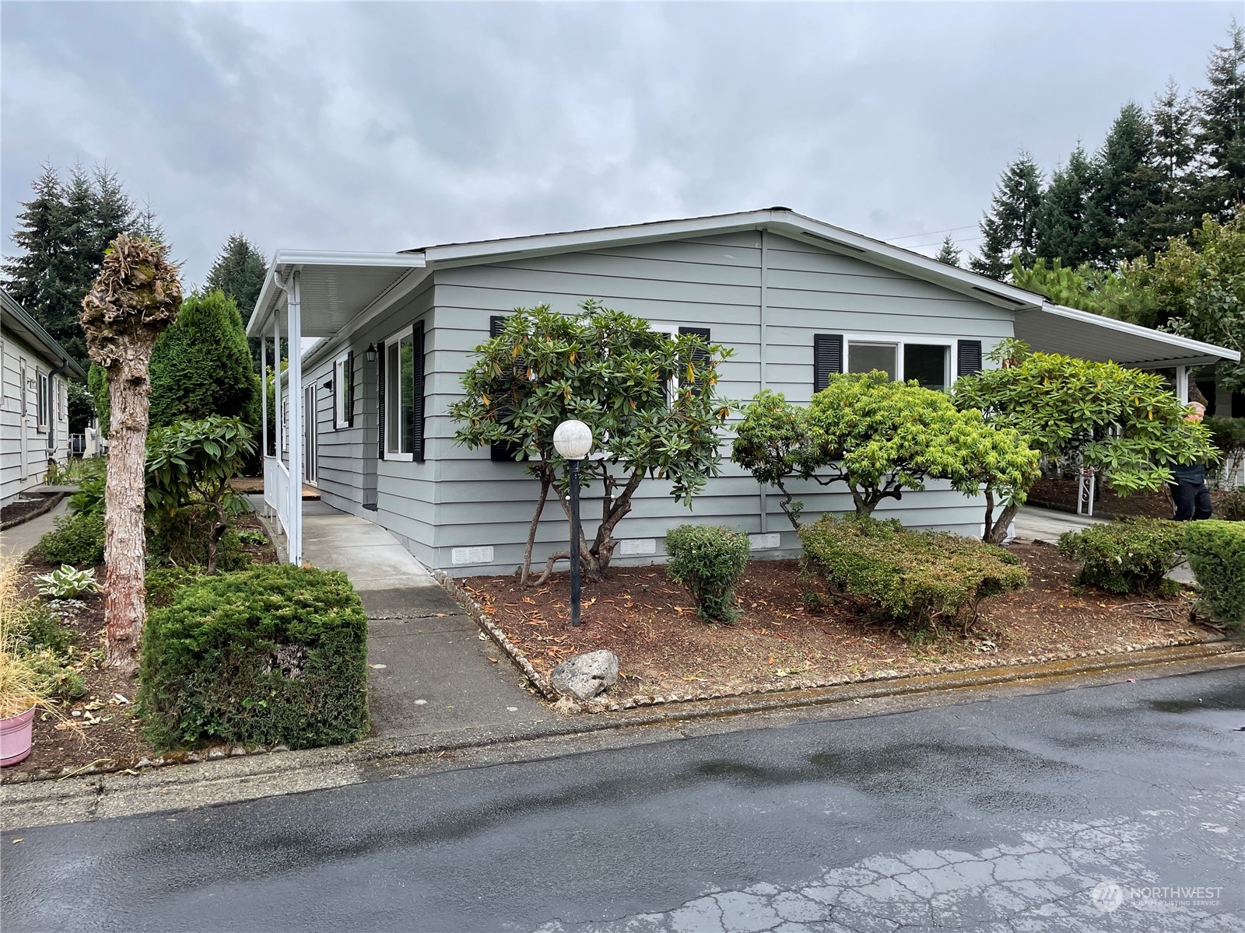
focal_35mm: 26
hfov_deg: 67.3
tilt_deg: -1.3
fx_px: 935
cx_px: 622
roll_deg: +0.2
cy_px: 466
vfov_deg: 53.1
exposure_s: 1/1103
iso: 32
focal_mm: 4.2
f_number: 1.6
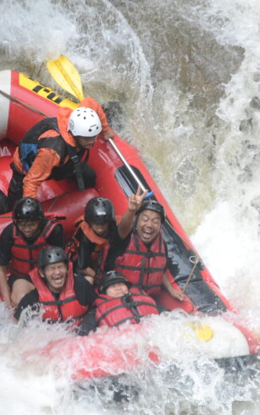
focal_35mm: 127
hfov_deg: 10.3
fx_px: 1437
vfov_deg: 16.5
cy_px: 223
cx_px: 98
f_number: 5.6
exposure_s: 1/250
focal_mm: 55
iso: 3200
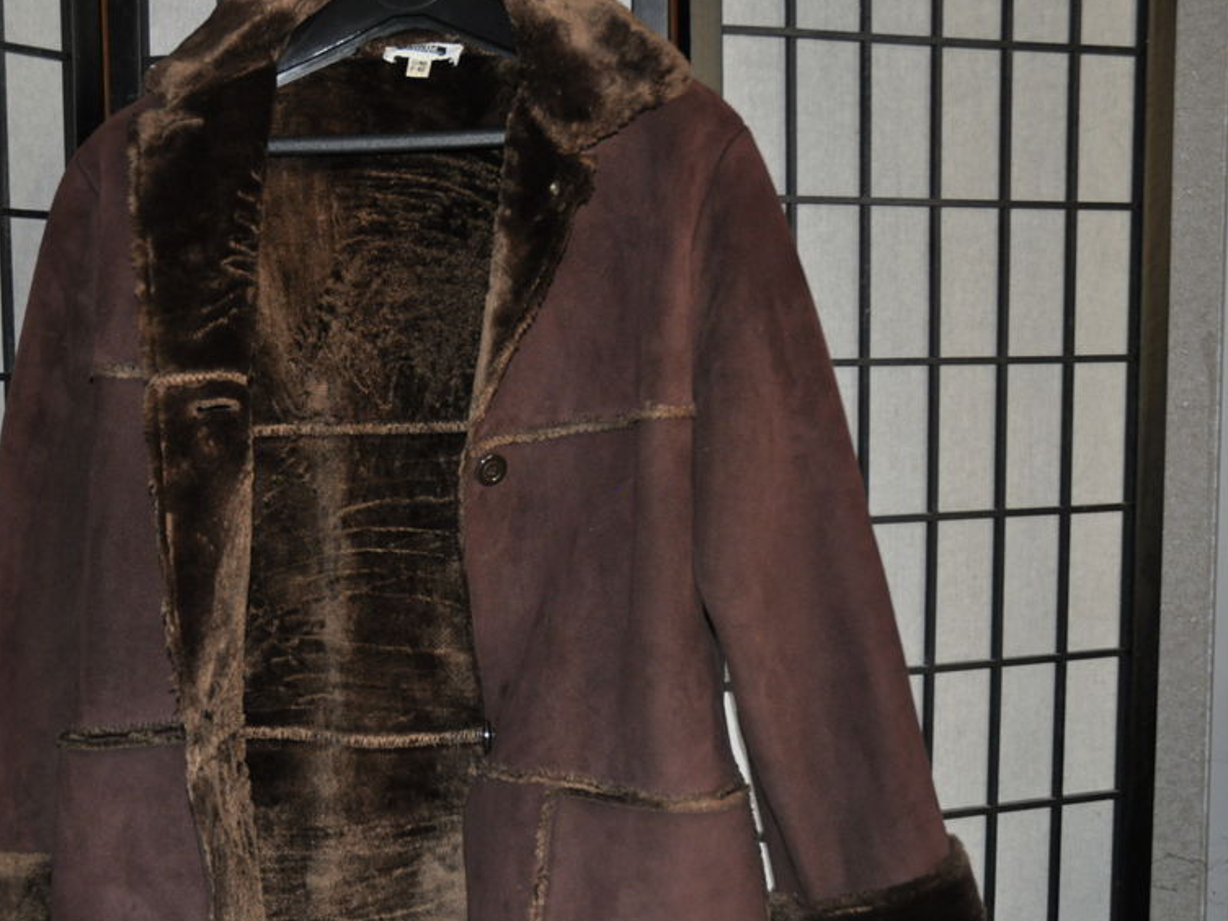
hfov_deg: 40.7
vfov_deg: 31.5
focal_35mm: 46
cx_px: 413
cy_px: 519
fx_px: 1632
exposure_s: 1/60
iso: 800
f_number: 3.8
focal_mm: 24
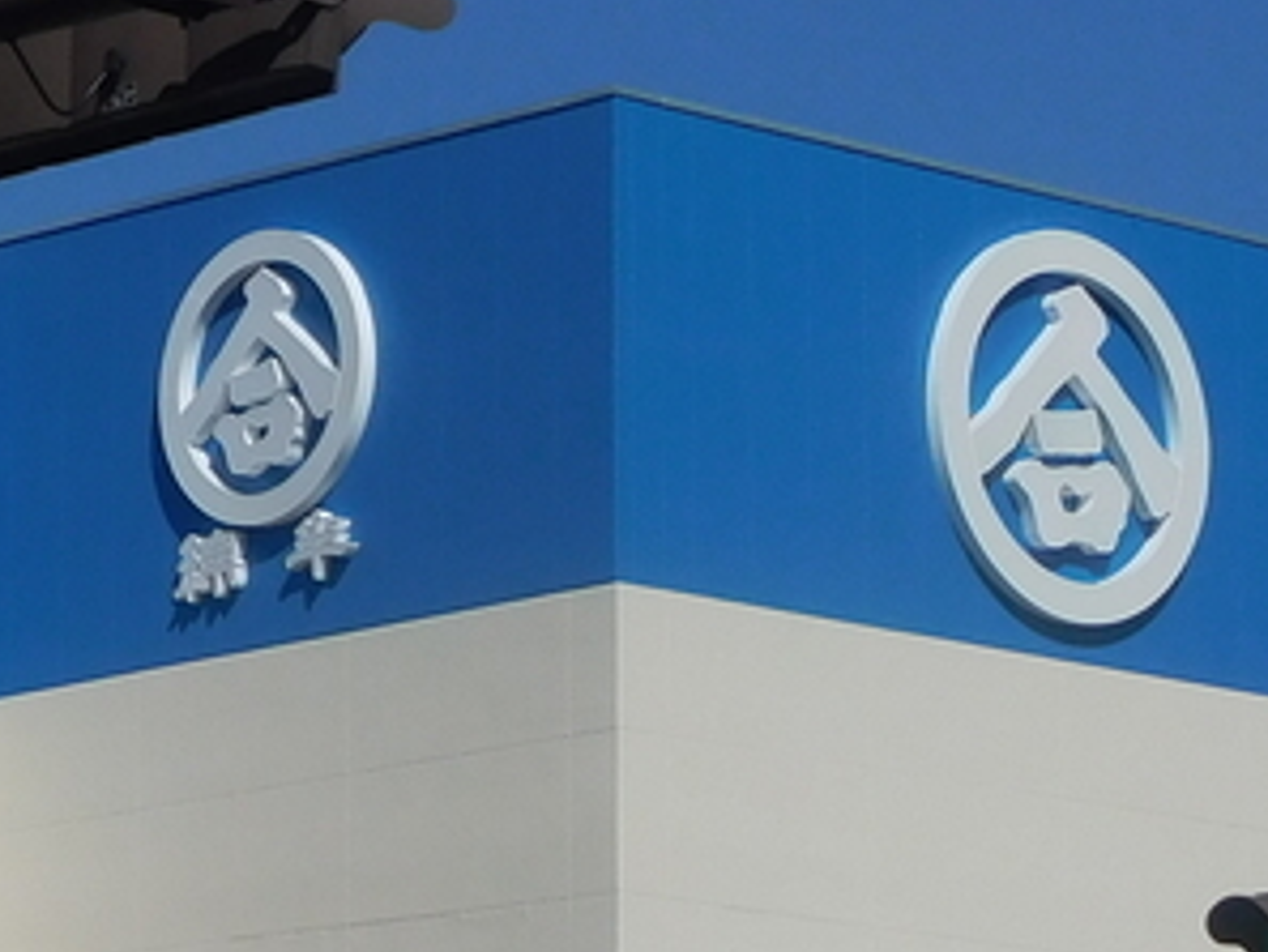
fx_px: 8135
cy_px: 670
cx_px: 1033
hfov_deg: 8.9
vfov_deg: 6.7
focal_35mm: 222
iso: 125
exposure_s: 1/640
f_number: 8.4
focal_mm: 9.8
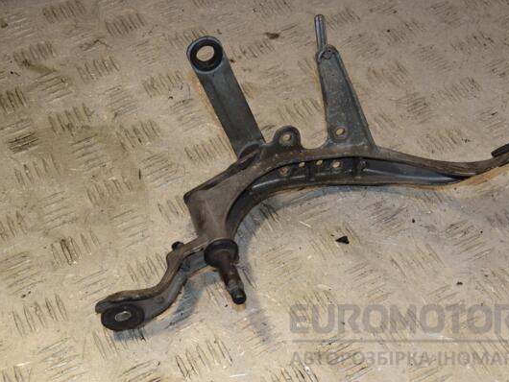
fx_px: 912
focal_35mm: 62
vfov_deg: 23.7
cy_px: 191
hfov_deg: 31.2
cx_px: 272
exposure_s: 1/200
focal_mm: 38
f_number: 11
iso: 800
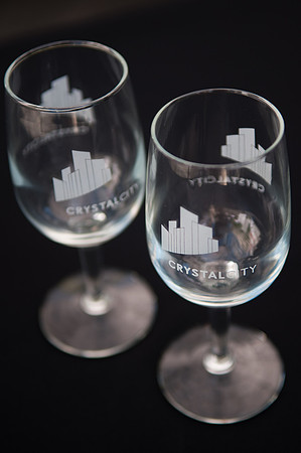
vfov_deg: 27.0
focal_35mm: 75
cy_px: 226
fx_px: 943
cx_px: 150
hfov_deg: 18.1
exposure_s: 1/350
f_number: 2.8
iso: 100
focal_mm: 50
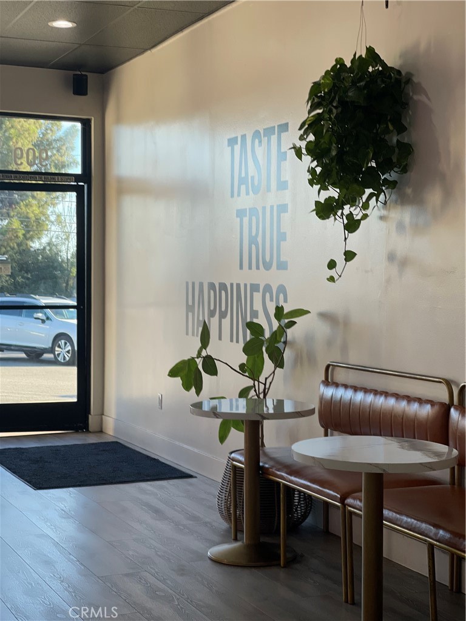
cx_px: 233
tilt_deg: -2.8
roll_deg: -1.1
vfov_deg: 30.3
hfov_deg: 22.9
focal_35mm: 64
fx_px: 1149
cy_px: 310
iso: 32
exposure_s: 1/120
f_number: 2.2
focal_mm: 7.5
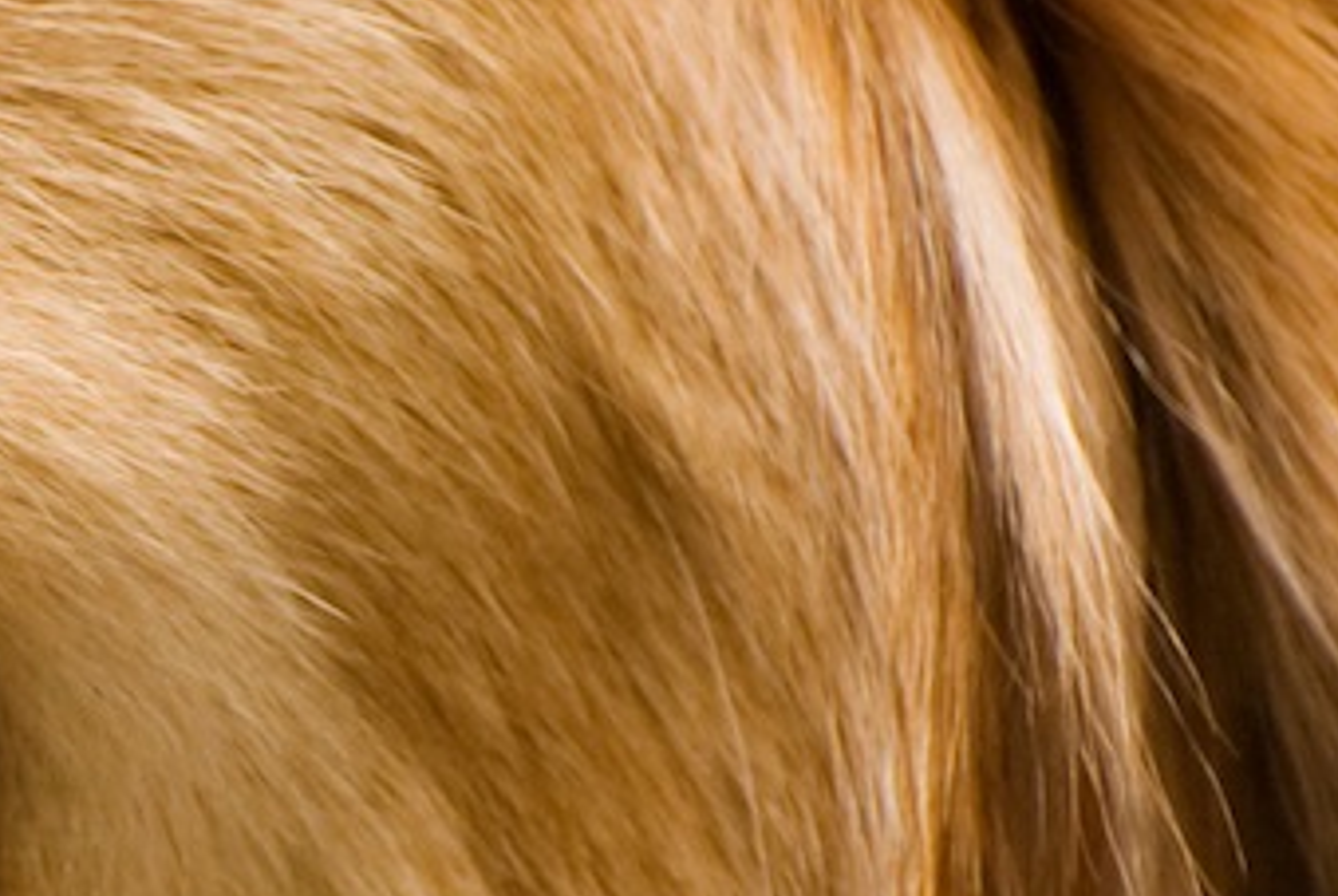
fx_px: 44769
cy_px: 716
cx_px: -651
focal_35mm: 1203
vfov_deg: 1.1
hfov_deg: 1.7
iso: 200
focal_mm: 170
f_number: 5
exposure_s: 1/100
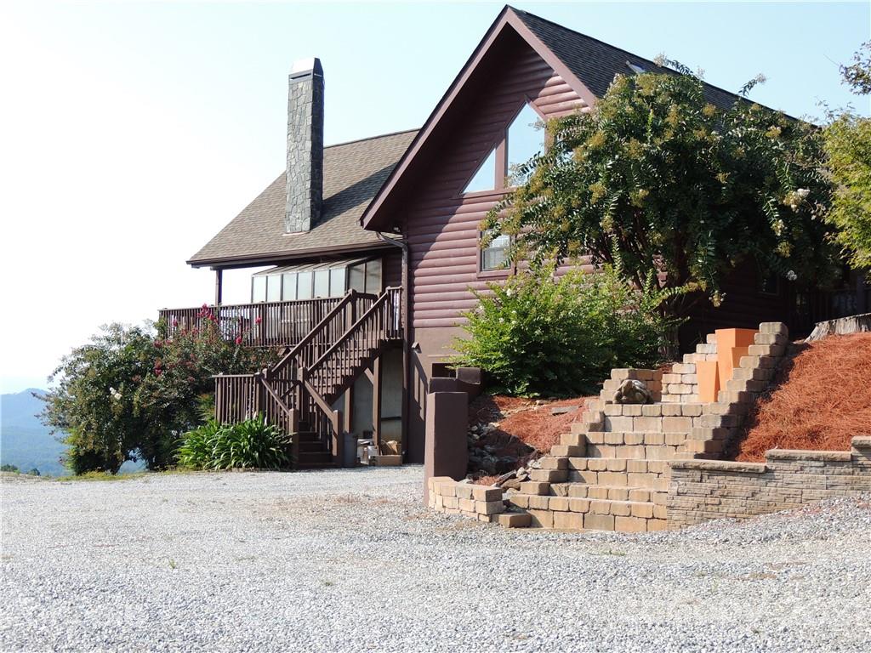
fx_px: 1258
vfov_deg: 29.1
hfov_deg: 38.2
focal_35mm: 50
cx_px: 436
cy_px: 326
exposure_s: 1/500
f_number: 3.6
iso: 100
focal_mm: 8.9
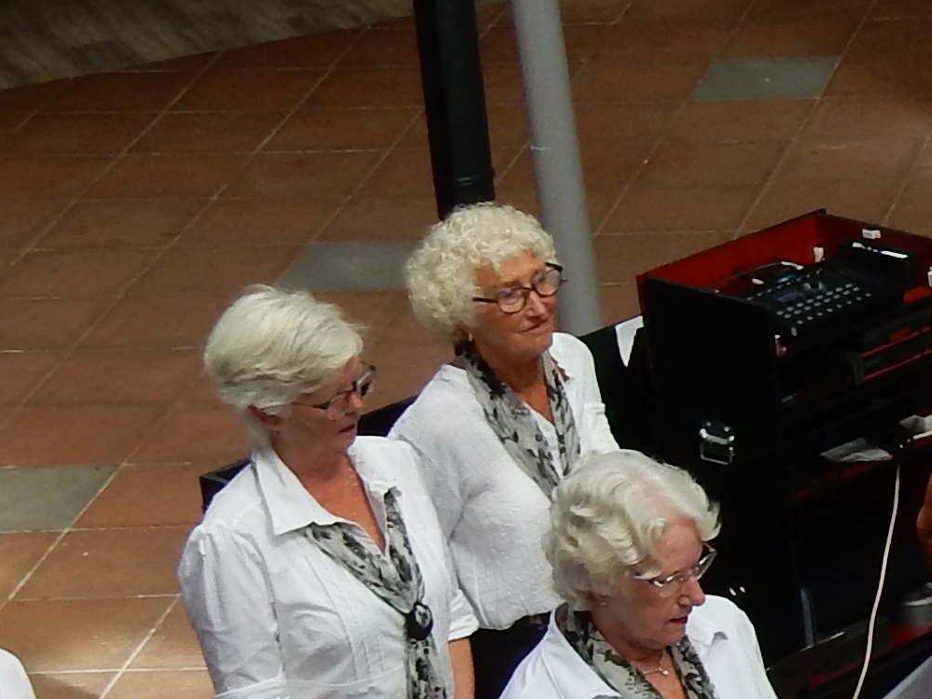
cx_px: 1626
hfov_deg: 11.2
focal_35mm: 166
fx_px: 4469
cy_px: 643
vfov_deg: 8.9
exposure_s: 1/125
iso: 125
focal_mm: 6.4
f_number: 4
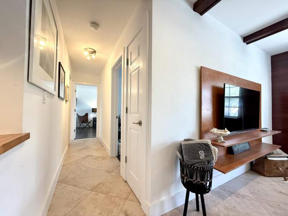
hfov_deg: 102.1
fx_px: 116
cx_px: 144
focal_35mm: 14
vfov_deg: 85.7
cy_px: 108
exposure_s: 1/120
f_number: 2.2
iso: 160
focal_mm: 2.22
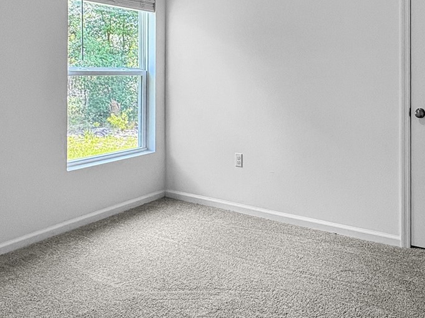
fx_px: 405
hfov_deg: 54.4
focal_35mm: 33
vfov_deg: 40.2
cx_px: 279
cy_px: 40
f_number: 2.2
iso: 80
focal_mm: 2.22
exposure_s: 1/120
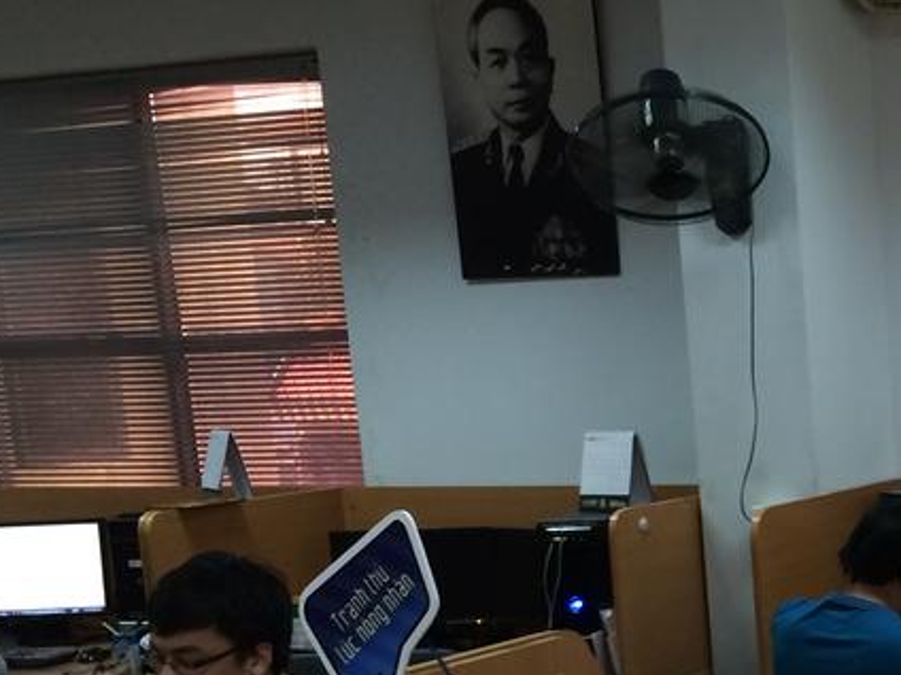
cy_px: 683
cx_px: 1126
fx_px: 2212
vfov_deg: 17.0
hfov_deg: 21.2
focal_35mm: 85
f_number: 2.2
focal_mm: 4.12
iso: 125
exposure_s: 1/33
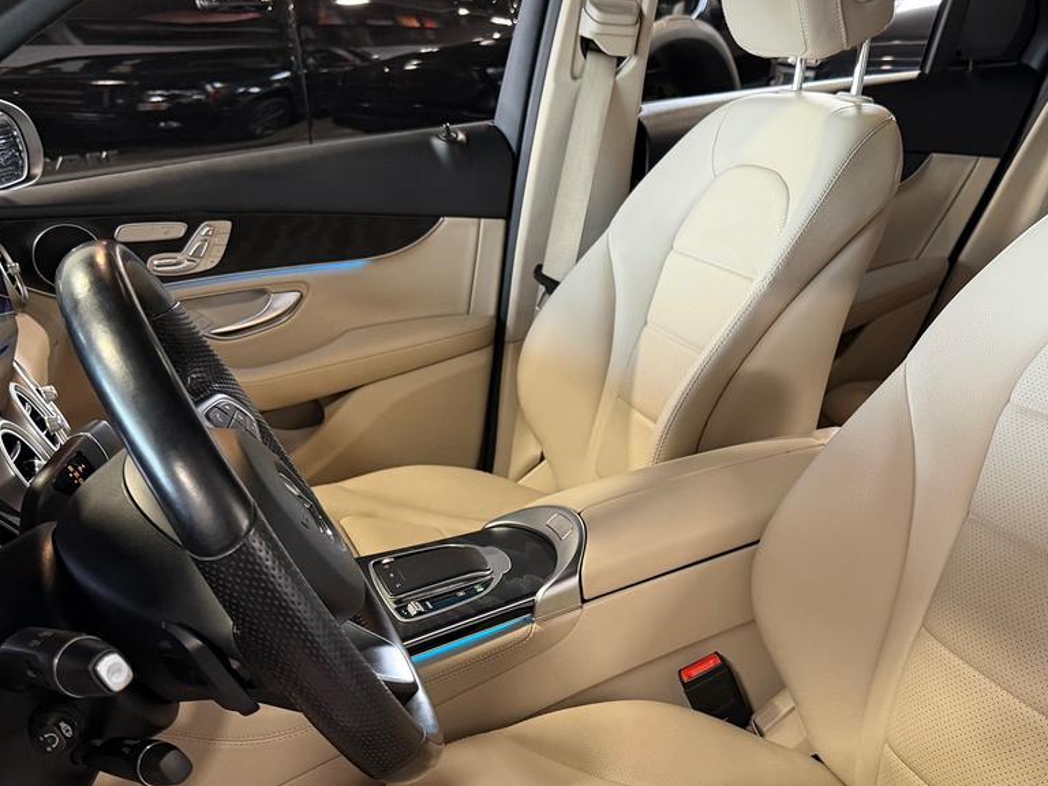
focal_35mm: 40
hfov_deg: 46.1
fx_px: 1211
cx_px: 700
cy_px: 465
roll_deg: +1.9
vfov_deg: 35.9
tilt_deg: -20.2
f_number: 1.78
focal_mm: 6.76
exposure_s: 1/50
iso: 320
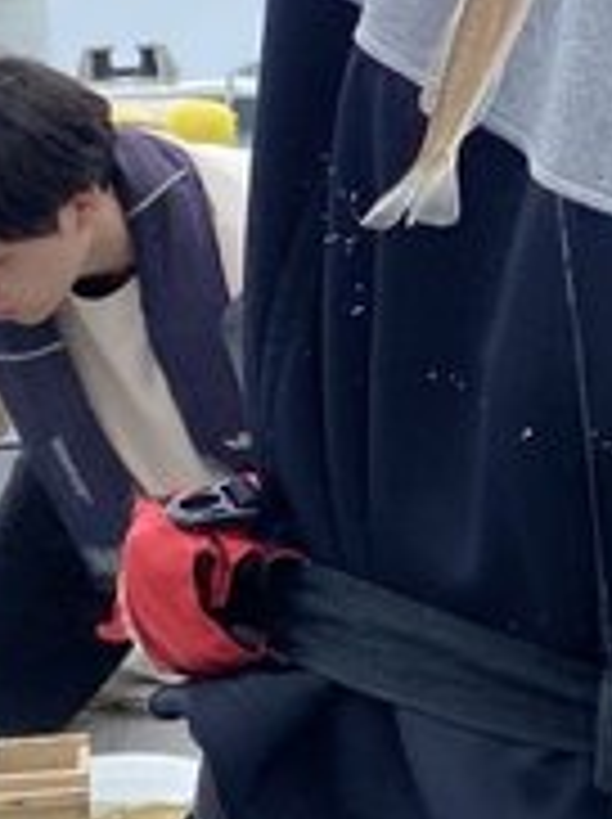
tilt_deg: +4.6
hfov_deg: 11.9
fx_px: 2883
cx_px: 670
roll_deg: +0.4
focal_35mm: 122
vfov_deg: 15.8
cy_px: -27
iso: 32
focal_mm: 4.25
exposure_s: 1/1543
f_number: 1.8
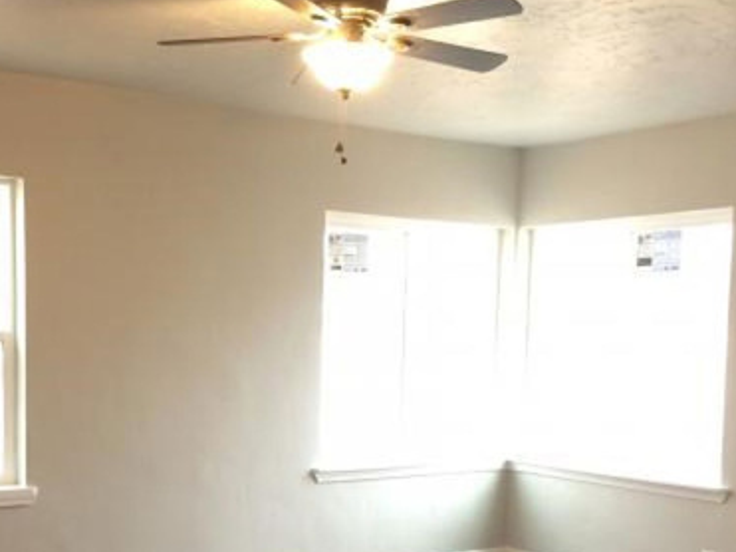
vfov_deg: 28.6
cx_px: 284
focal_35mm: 50
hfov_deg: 38.0
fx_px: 1063
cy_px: 421
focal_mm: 4.15
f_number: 2.2
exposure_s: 1/30
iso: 200
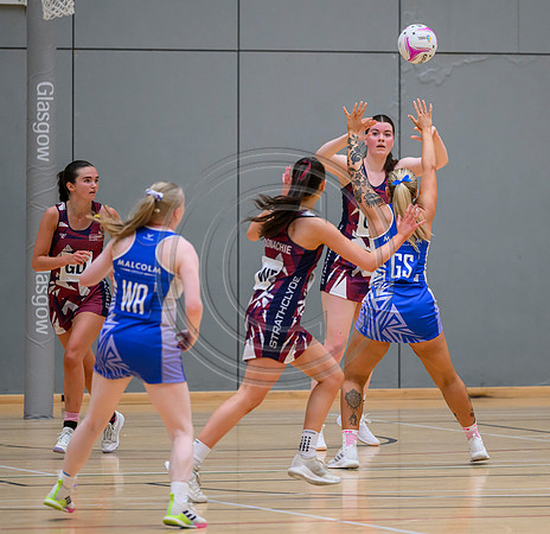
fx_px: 4973
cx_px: 376
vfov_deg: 6.1
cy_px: 237
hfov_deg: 6.3
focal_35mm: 281
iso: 3200
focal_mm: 200
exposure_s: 1/1600
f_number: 3.2
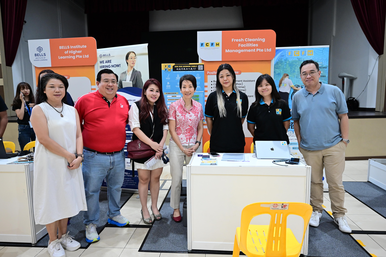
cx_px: 193
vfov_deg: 57.2
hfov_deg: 78.6
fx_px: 236
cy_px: 128
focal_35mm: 22
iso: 3200
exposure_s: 1/160
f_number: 4.5
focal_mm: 22
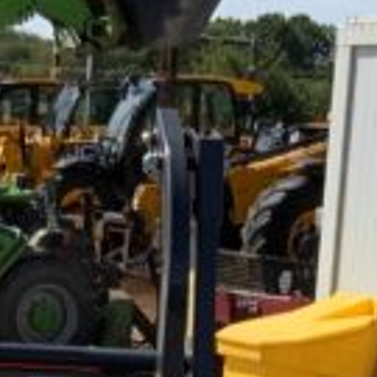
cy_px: 866
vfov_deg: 8.4
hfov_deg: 9.0
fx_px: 2390
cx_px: 89
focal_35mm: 194
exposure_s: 1/1912
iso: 16
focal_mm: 3
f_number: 1.8
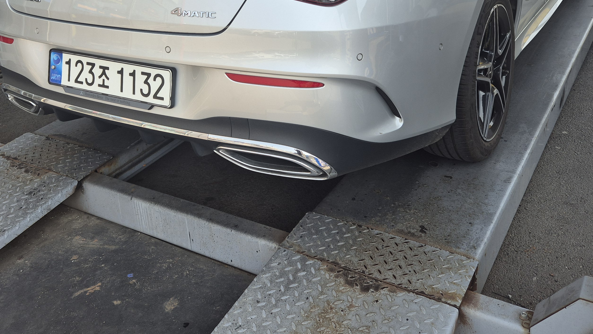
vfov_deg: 28.4
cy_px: 25
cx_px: 253
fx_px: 629
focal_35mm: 40
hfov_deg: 50.3
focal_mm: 5.4
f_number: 1.8
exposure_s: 1/594
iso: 25
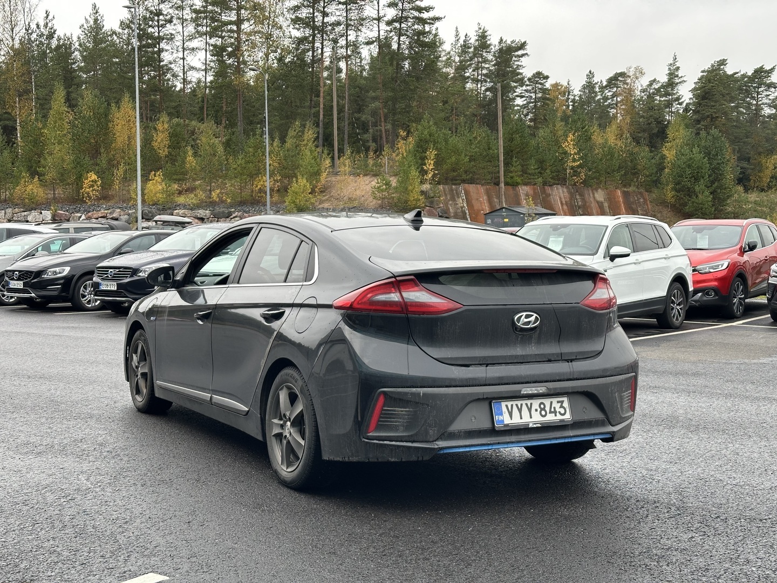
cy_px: 292
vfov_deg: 30.3
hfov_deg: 39.7
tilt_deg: -2.0
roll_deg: +0.7
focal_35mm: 48
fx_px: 1077
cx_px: 388
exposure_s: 1/401
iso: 64
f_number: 1.78
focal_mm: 6.86
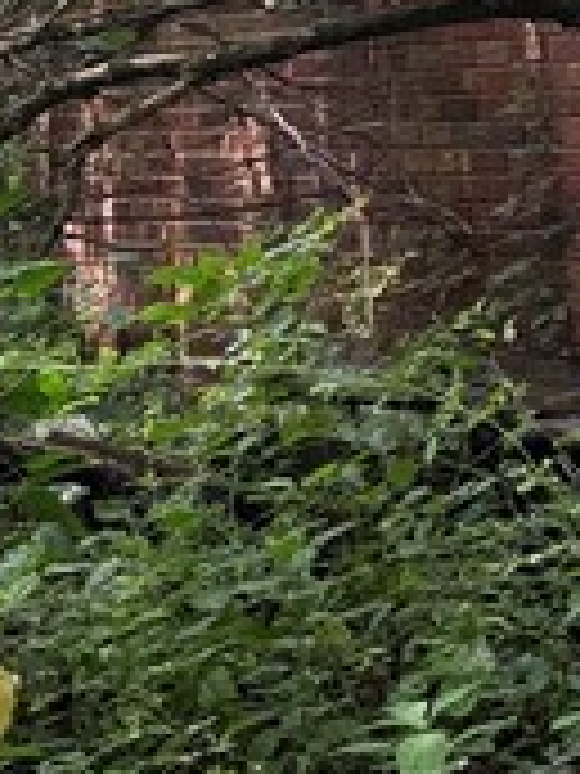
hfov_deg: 9.3
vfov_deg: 13.5
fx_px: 3195
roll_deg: -0.5
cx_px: 1376
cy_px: -63
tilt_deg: +3.9
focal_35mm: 143
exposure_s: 1/121
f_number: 1.78
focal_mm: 6.76
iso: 50
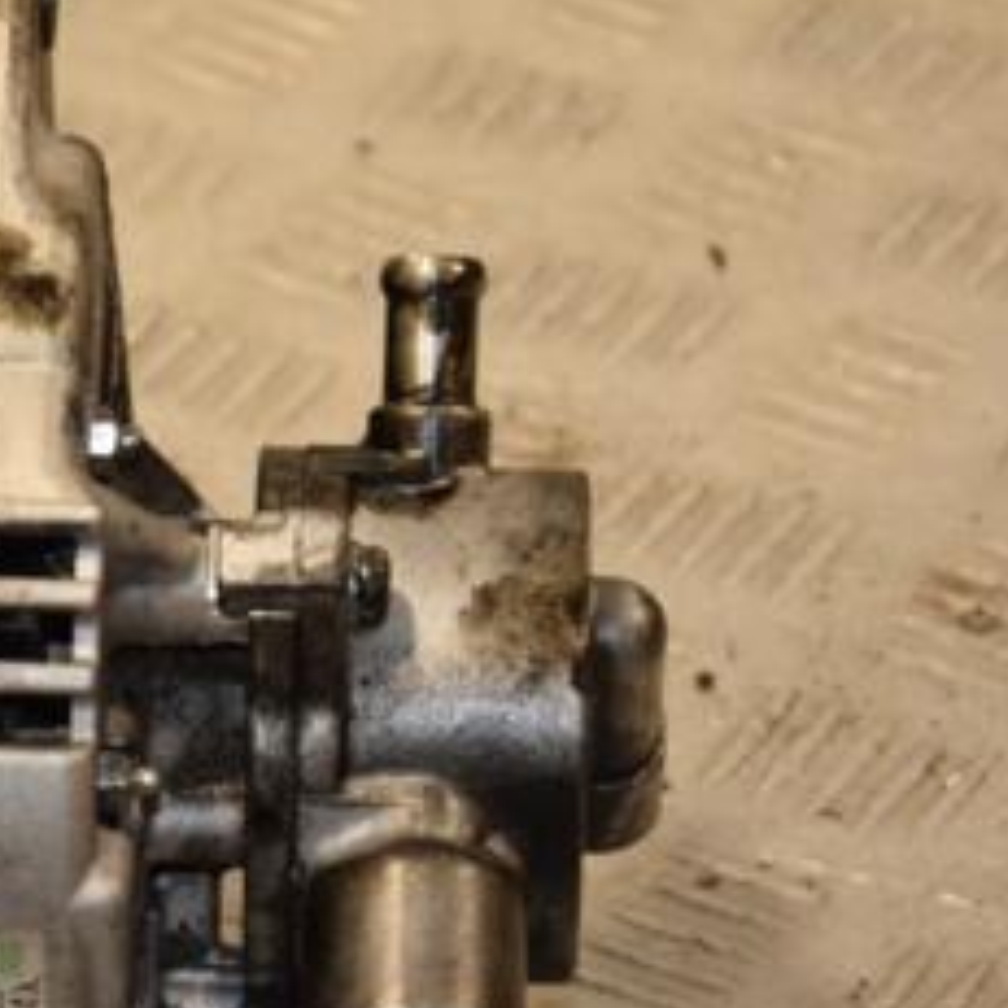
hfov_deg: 7.9
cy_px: 650
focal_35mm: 219
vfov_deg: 8.0
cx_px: -257
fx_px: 7215
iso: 800
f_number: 5.3
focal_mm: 66
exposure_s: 1/160
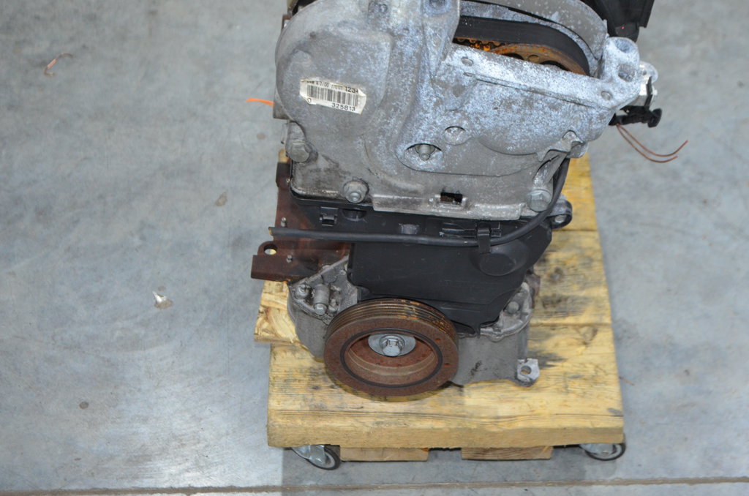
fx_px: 1432
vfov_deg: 19.6
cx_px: 374
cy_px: 248
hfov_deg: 29.3
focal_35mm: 69
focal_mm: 46
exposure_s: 1/60
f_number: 5.3
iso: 1600
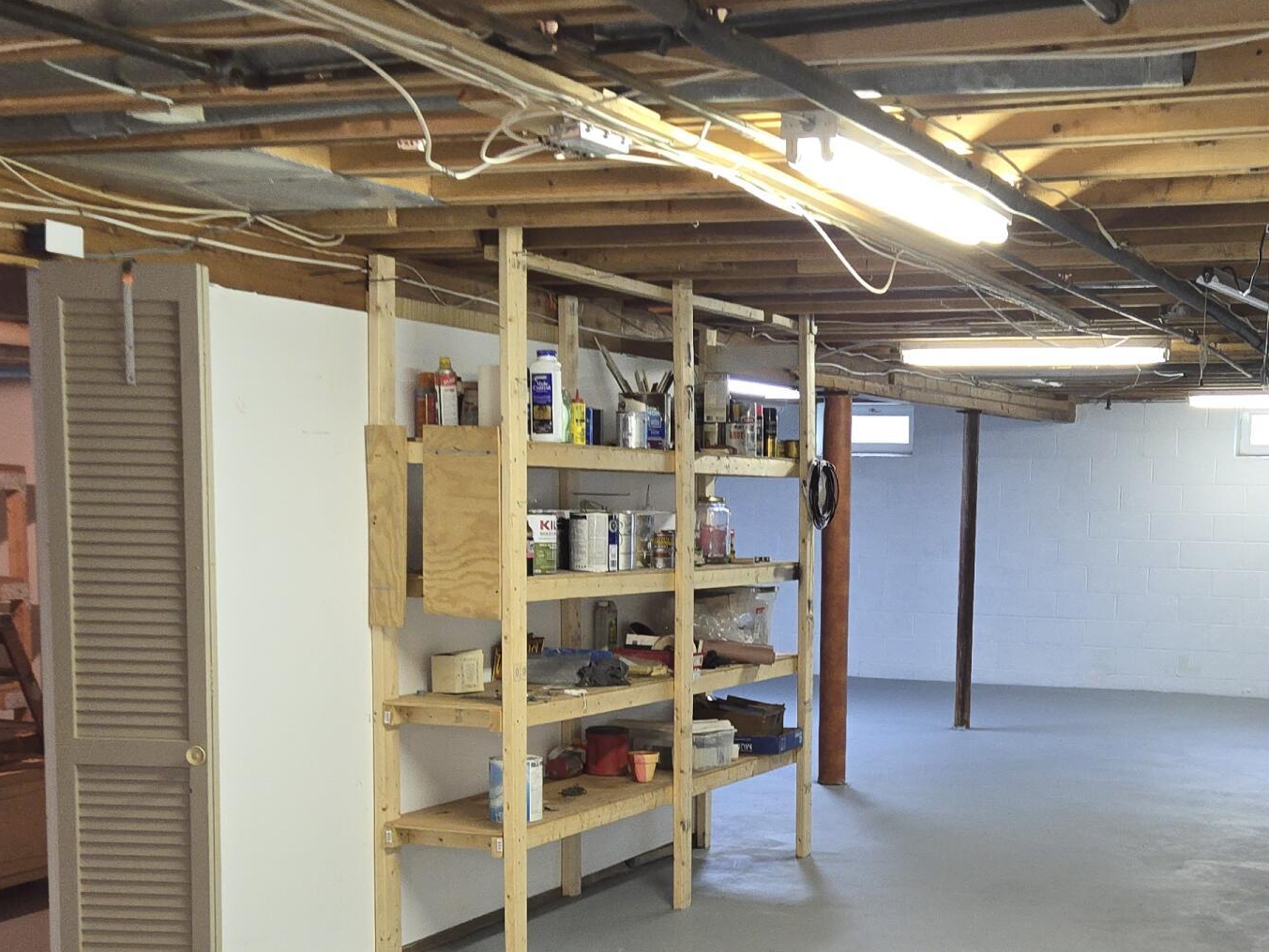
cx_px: 794
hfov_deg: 37.3
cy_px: 706
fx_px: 1870
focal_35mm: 51
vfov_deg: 28.2
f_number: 1.8
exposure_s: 1/24
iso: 100
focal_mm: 5.4
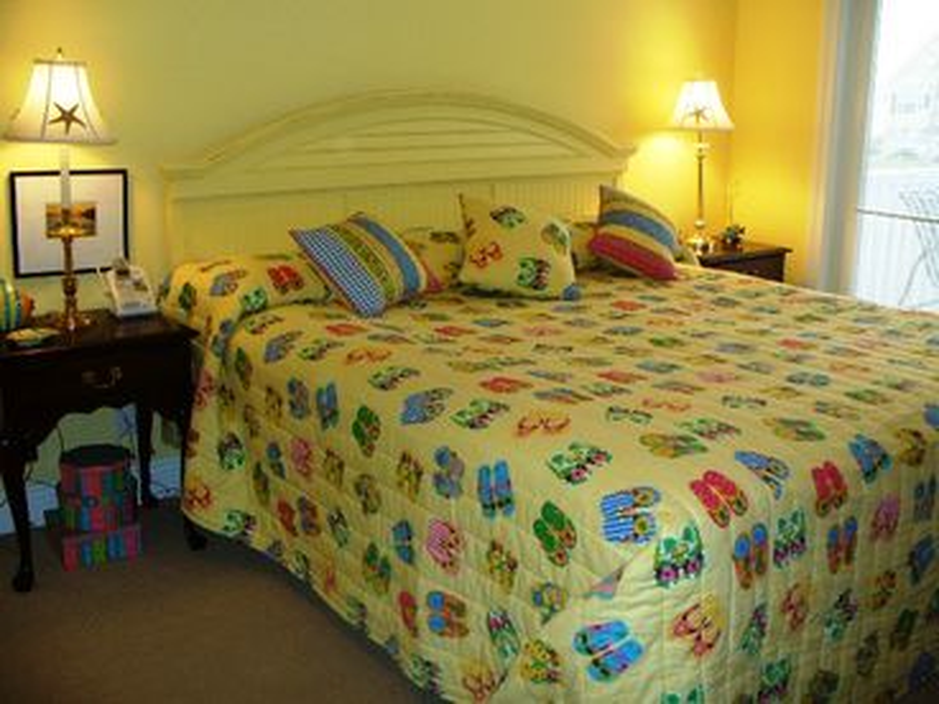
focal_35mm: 37
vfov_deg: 38.7
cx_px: 470
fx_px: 1004
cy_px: 352
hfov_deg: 50.1
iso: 100
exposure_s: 1/60
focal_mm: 6.1
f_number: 2.8
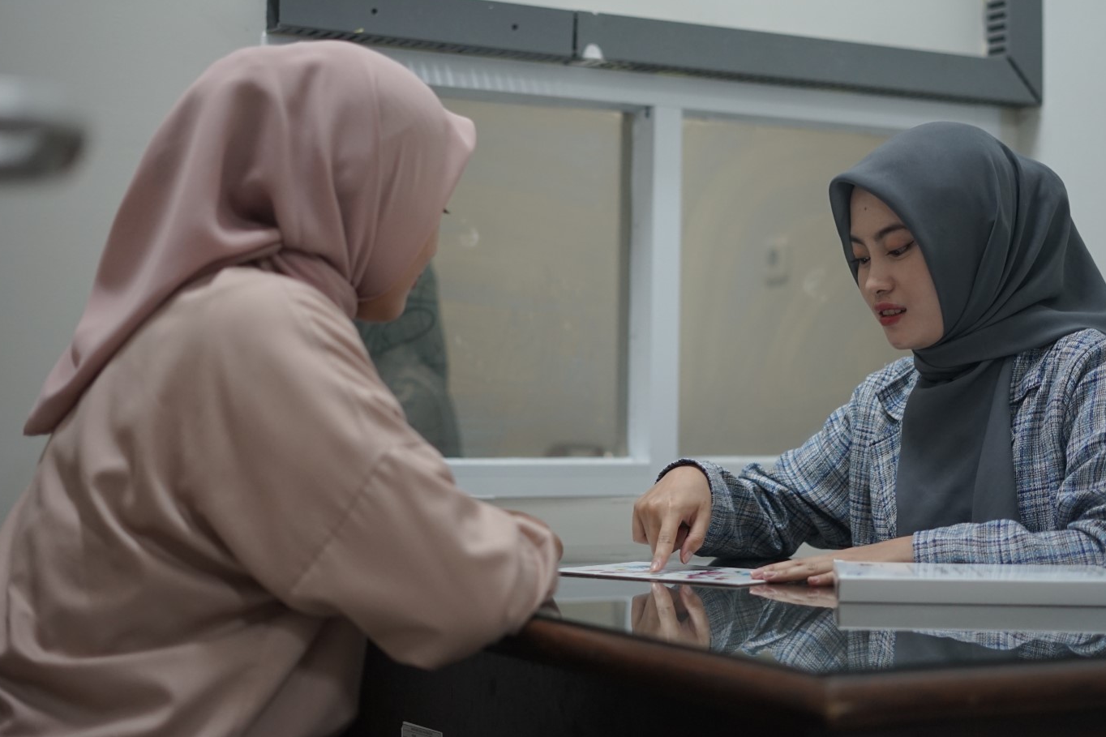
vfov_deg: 20.6
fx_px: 2027
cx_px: 641
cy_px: 297
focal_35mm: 66
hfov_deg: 30.5
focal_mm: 50
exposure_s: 1/100
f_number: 1.8
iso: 640
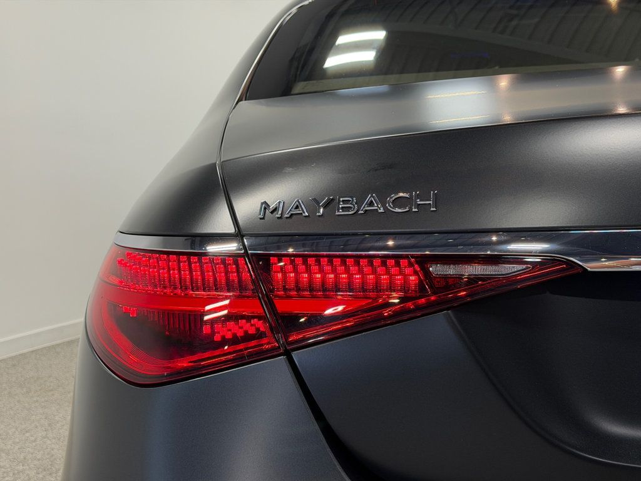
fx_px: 889
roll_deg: +2.1
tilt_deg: -5.6
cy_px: 240
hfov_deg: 39.7
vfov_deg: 30.3
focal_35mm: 48
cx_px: 320
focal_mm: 6.76
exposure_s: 1/142
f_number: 1.78
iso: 50
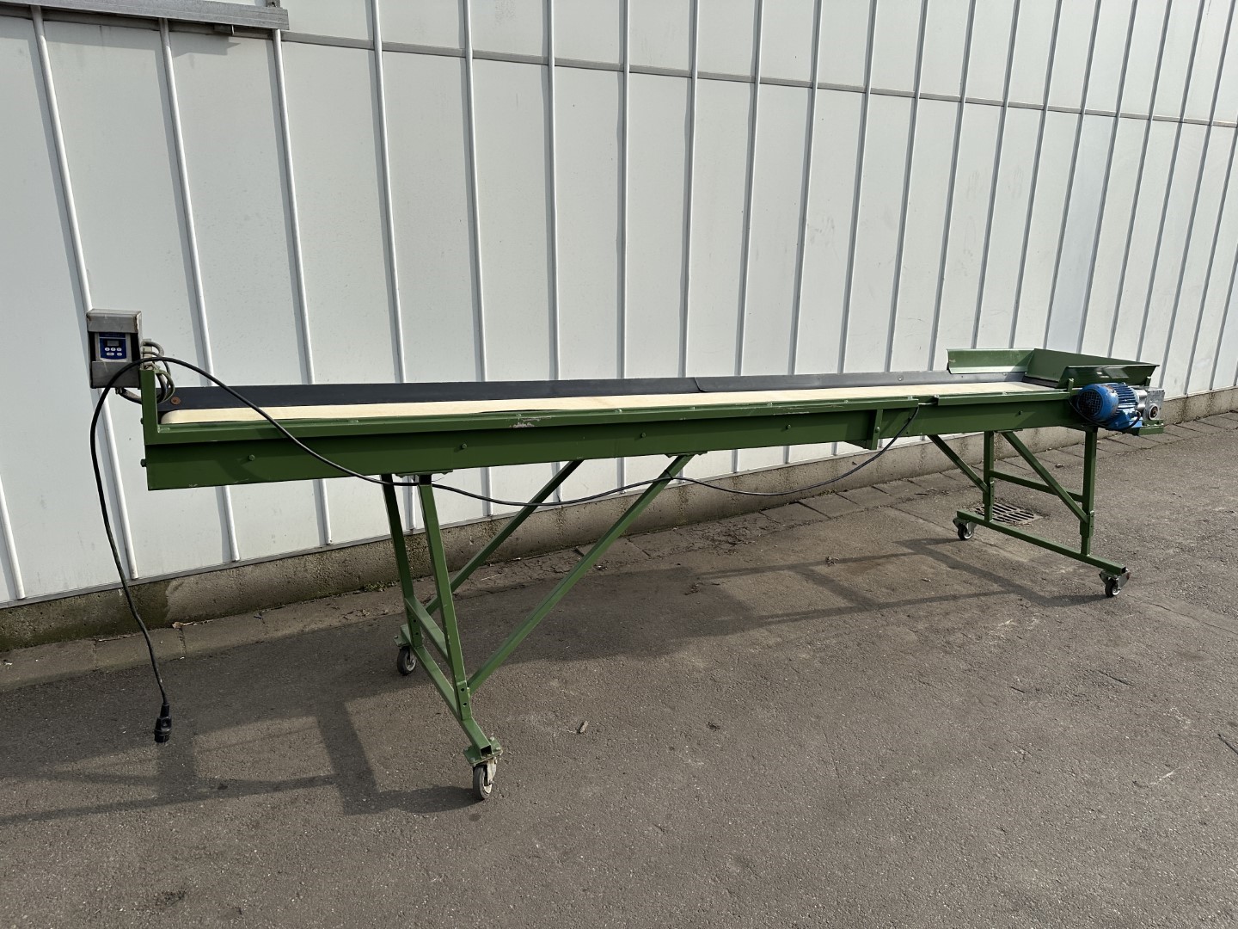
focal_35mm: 24
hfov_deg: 71.6
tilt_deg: -14.1
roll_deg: -2.4
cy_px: 464
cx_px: 619
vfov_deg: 56.8
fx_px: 858
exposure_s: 1/3356
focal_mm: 6.86
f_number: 1.78
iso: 80
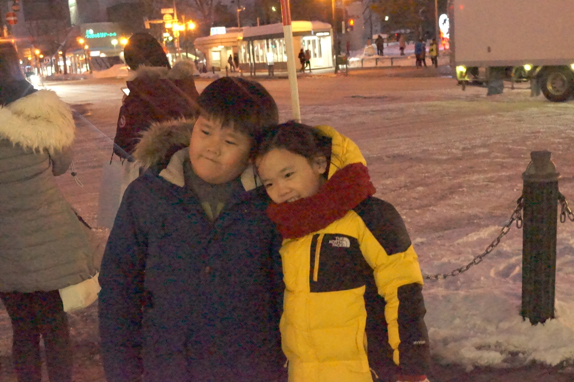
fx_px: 669
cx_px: 287
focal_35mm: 42
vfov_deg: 31.8
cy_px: 191
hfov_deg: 46.4
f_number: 6.3
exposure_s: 1/125
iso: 16000
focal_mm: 28
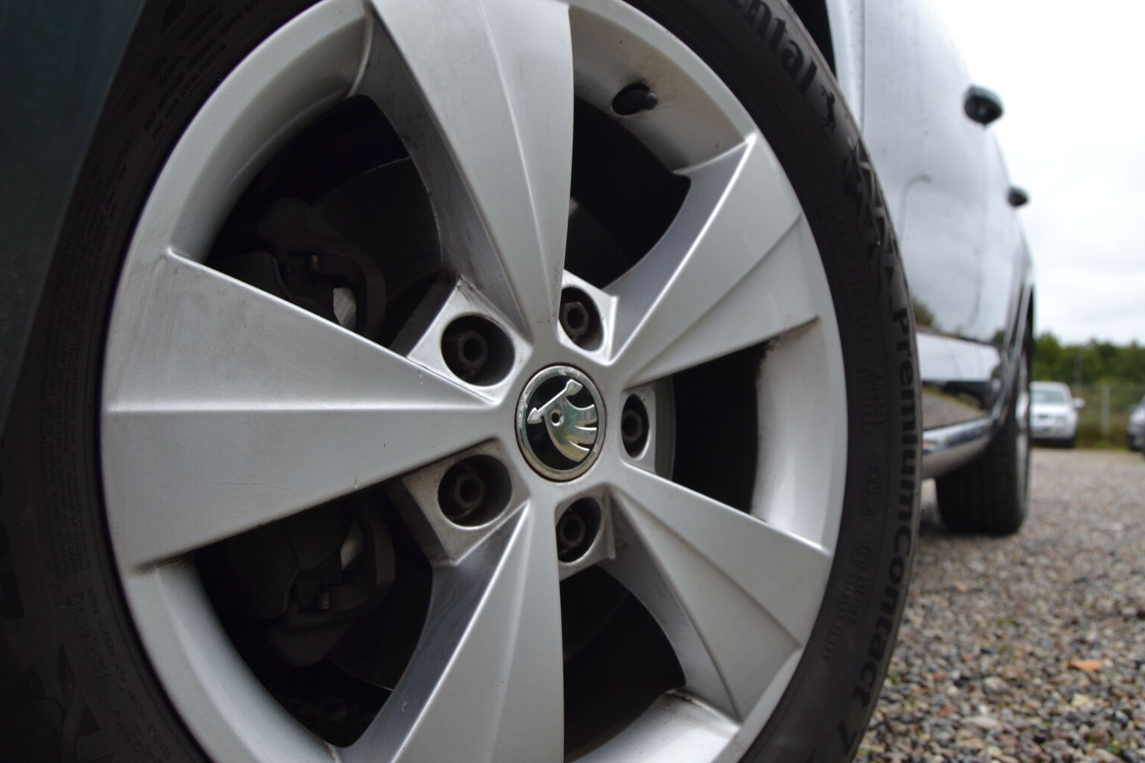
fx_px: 1081
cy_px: 378
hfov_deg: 55.7
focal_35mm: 34
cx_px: 628
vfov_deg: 38.9
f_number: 5.6
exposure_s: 1/125
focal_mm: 18
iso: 100
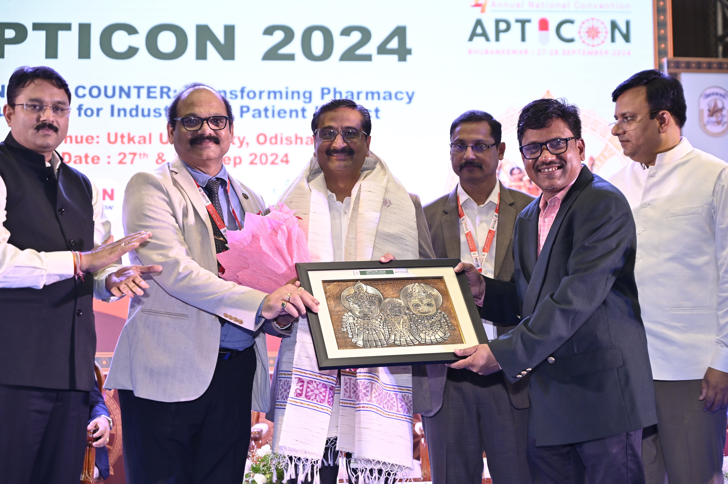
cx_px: 364
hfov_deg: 28.9
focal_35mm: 70
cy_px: 242
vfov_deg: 19.4
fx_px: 1415
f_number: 4
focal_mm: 70
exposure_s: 1/160
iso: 1000
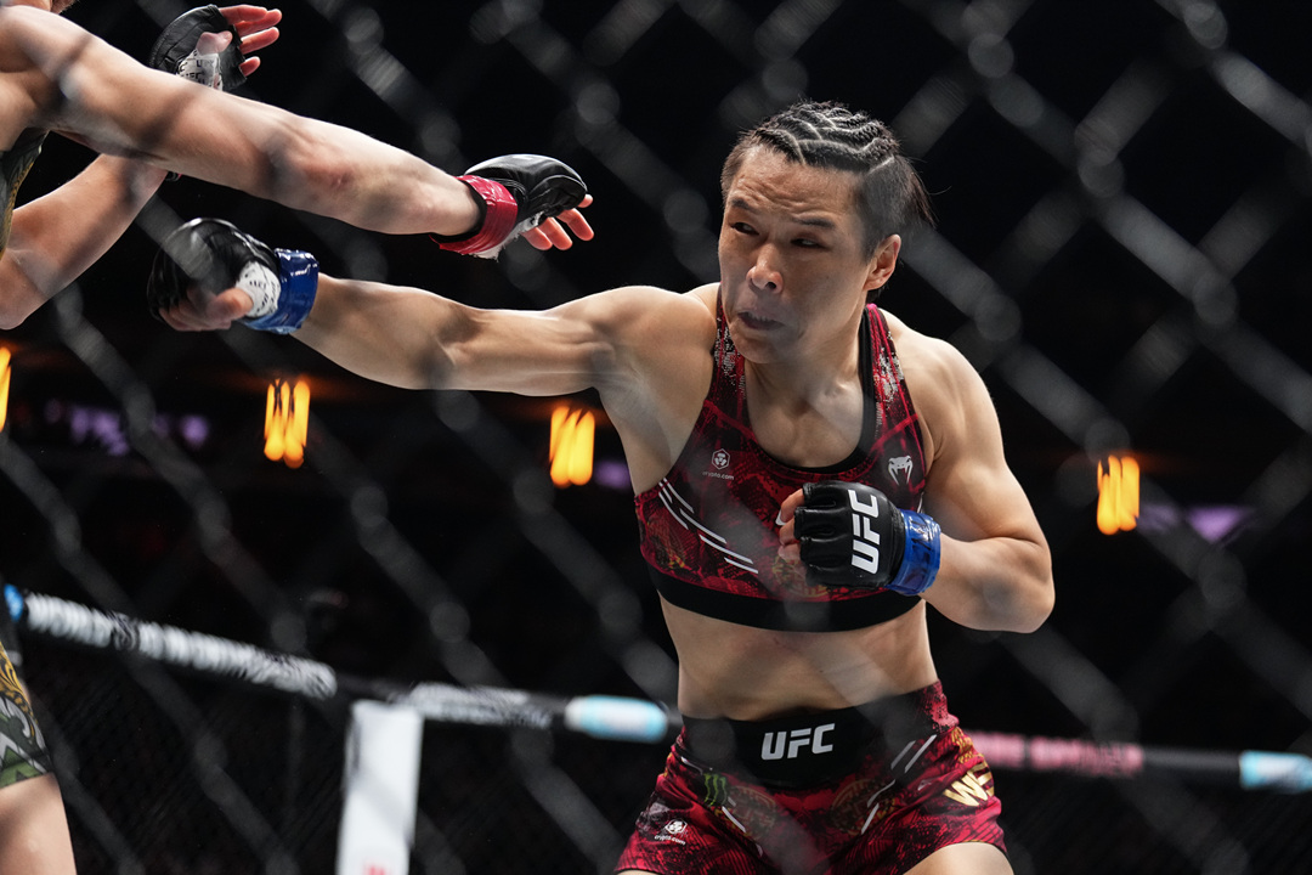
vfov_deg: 19.5
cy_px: 438
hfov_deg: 28.8
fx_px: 2551
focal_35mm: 70
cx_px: 656
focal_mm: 70
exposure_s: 1/1600
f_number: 2.8
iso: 4000
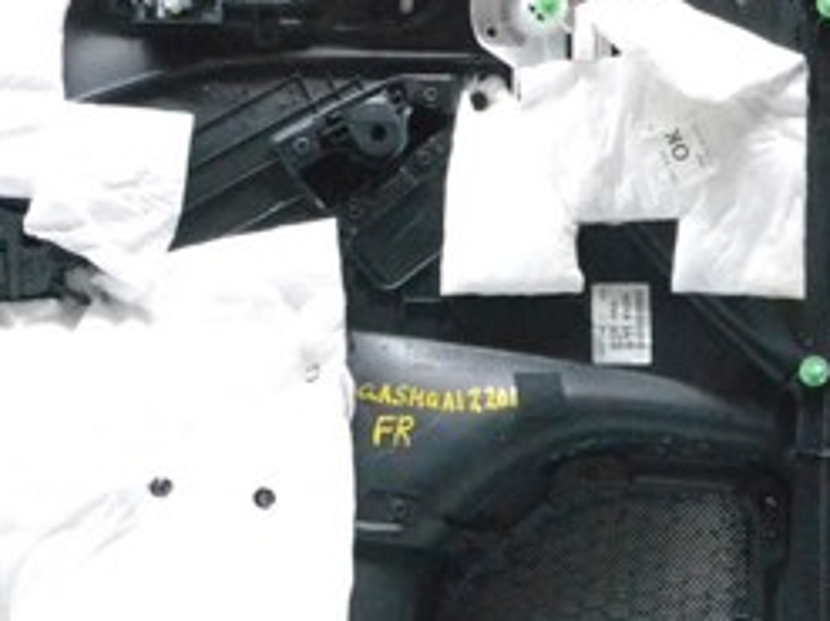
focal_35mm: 97
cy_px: 295
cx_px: 225
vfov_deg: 15.2
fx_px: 2325
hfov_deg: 20.1
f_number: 13
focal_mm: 26
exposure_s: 1/50
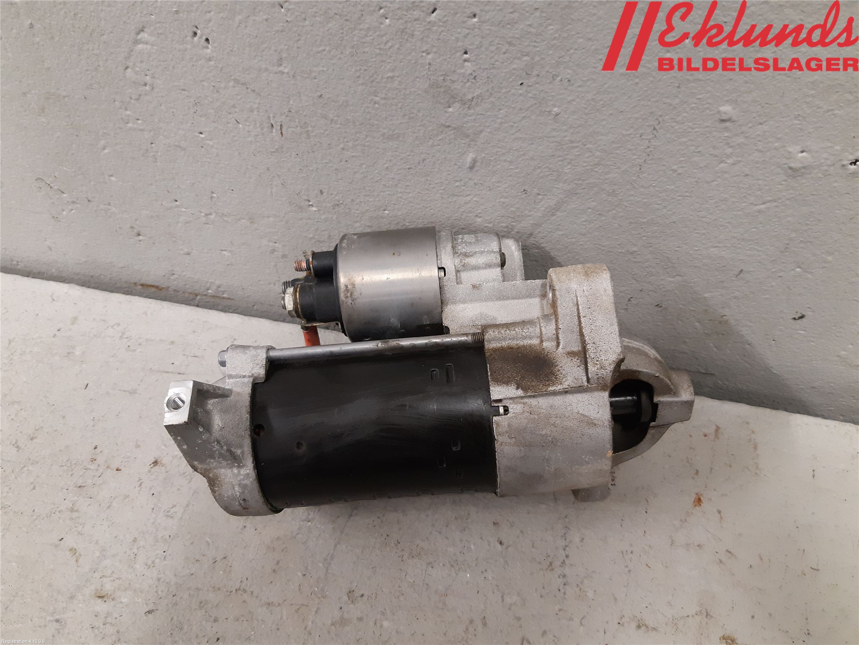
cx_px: 430
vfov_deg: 53.1
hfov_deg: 67.3
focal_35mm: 26
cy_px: 322
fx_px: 645
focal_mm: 3.93
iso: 200
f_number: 1.7
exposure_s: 1/50
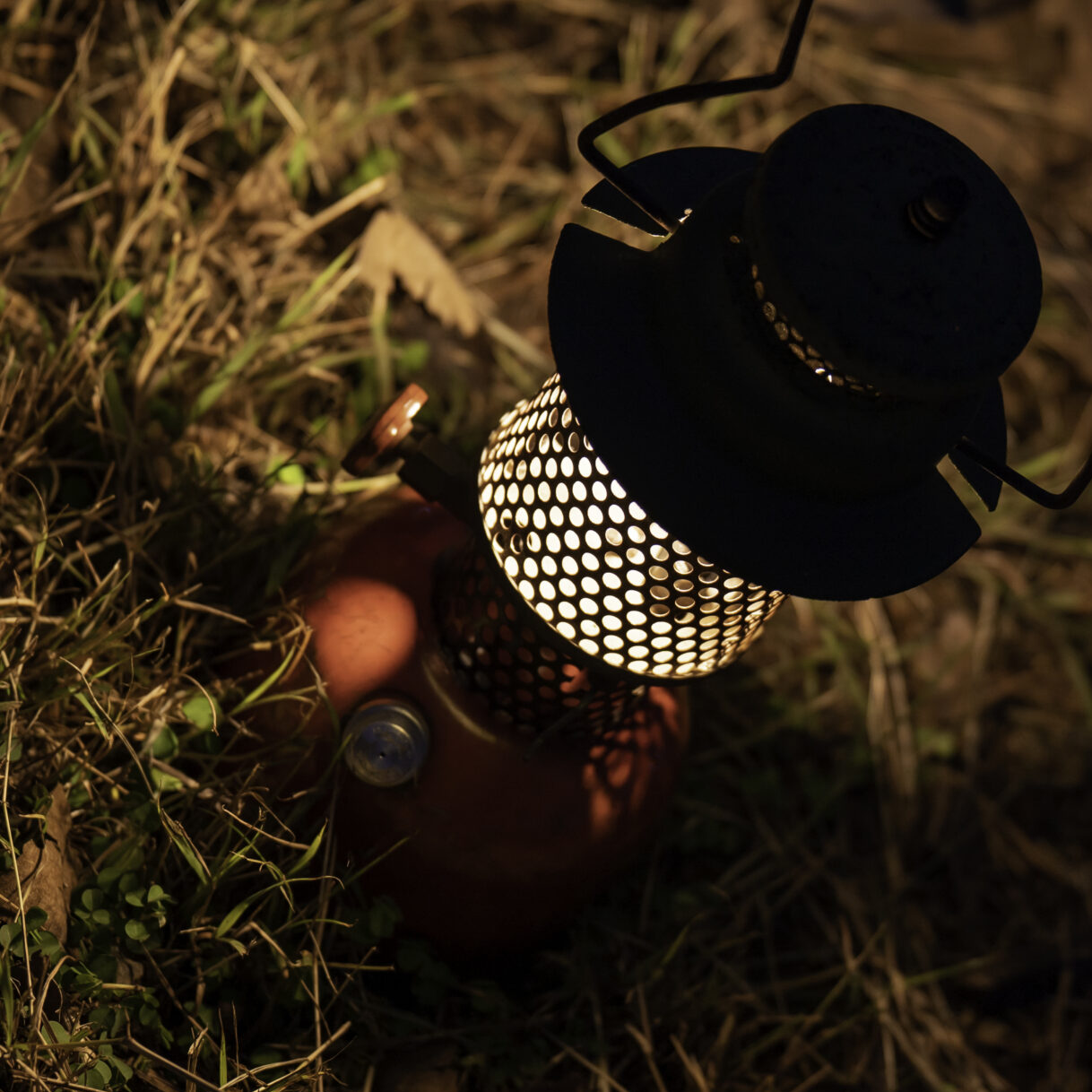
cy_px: 407
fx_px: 5675
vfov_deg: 11.0
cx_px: 947
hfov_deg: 10.9
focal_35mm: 159
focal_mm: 89
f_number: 2.8
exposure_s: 1/60
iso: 320
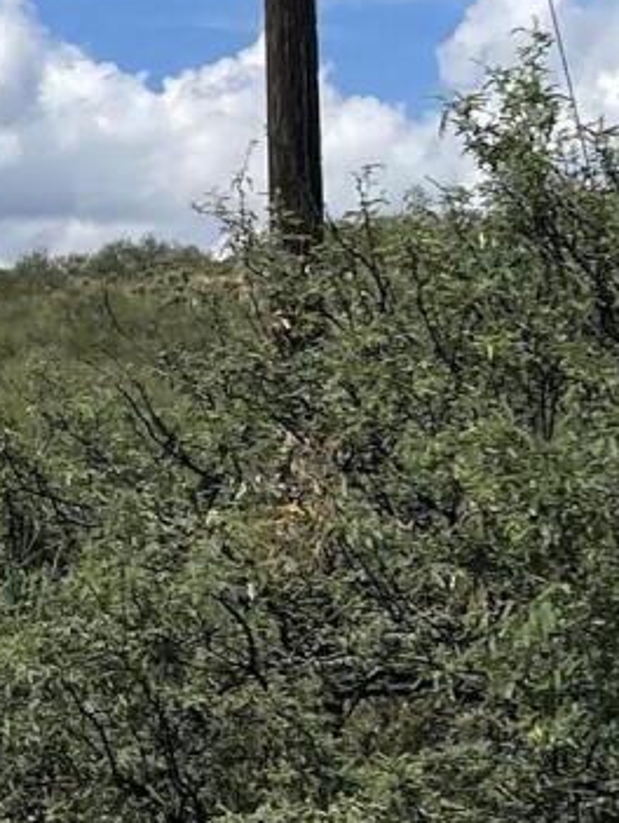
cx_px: -713
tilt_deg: +5.8
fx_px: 3522
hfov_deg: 9.3
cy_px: 211
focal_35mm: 148
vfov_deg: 13.3
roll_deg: -0.5
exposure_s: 1/5917
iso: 32
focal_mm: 5.1
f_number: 1.6
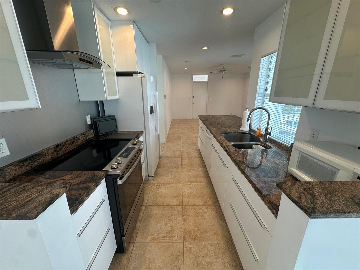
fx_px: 146
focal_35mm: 14
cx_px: 180
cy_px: 135
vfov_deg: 85.7
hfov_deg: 102.1
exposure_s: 1/120
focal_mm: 2.22
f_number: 2.2
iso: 80
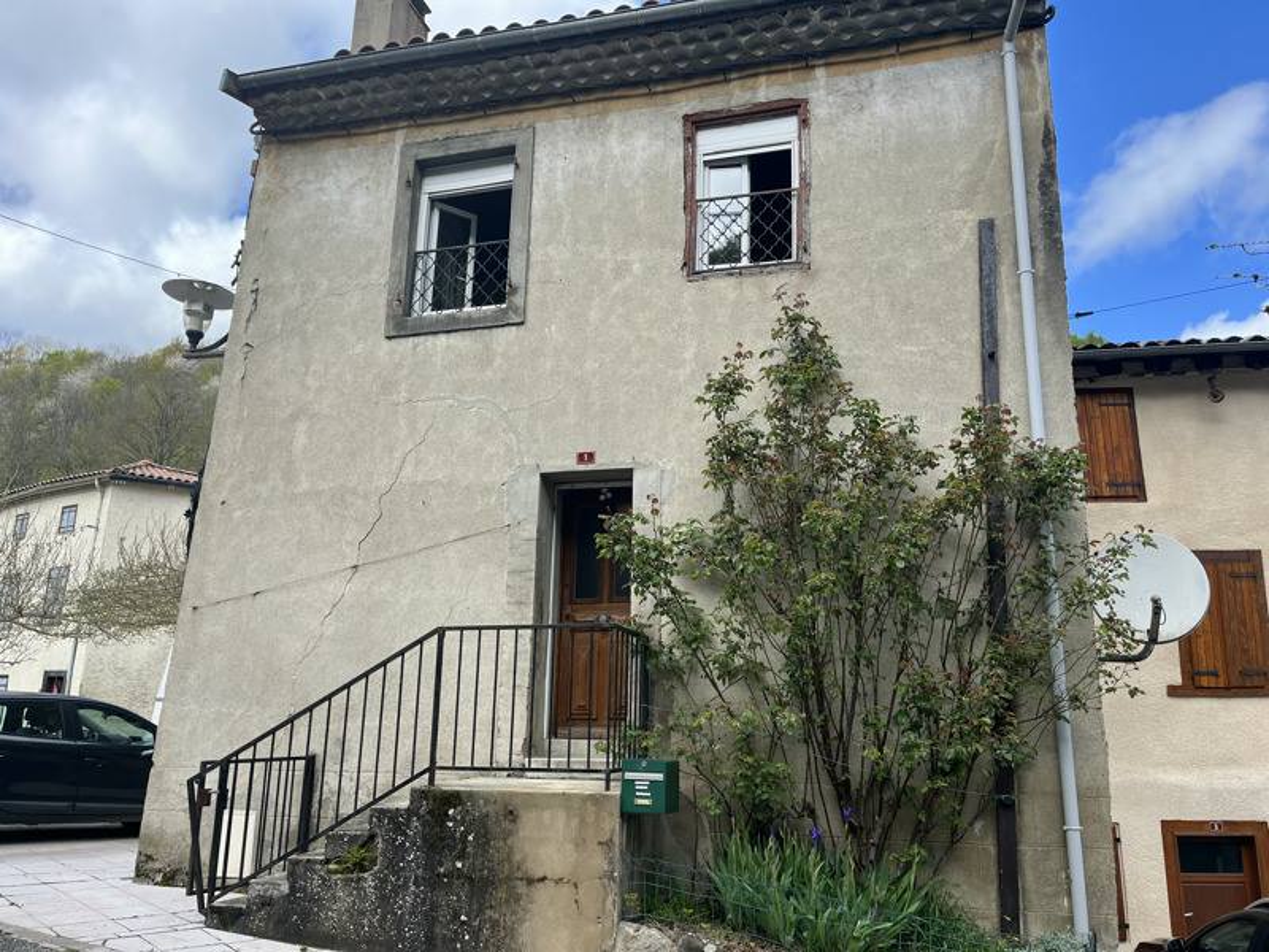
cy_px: 476
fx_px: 953
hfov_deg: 67.3
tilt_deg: +14.4
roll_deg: -0.4
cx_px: 634
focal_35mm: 26
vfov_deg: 53.1
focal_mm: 5.1
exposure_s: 1/1404
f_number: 1.6
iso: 50
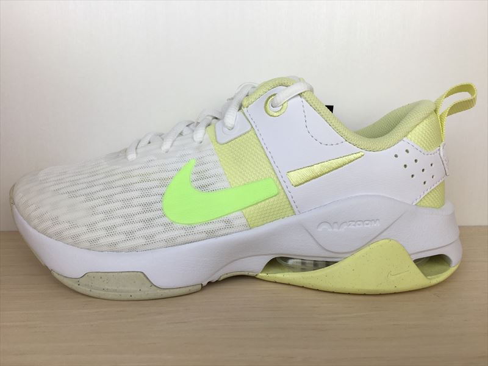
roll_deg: +0.4
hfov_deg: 61.7
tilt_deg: -11.8
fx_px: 409
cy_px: 183
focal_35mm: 29
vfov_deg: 48.2
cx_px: 244
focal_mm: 4.15
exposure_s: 1/189
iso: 25
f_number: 2.2
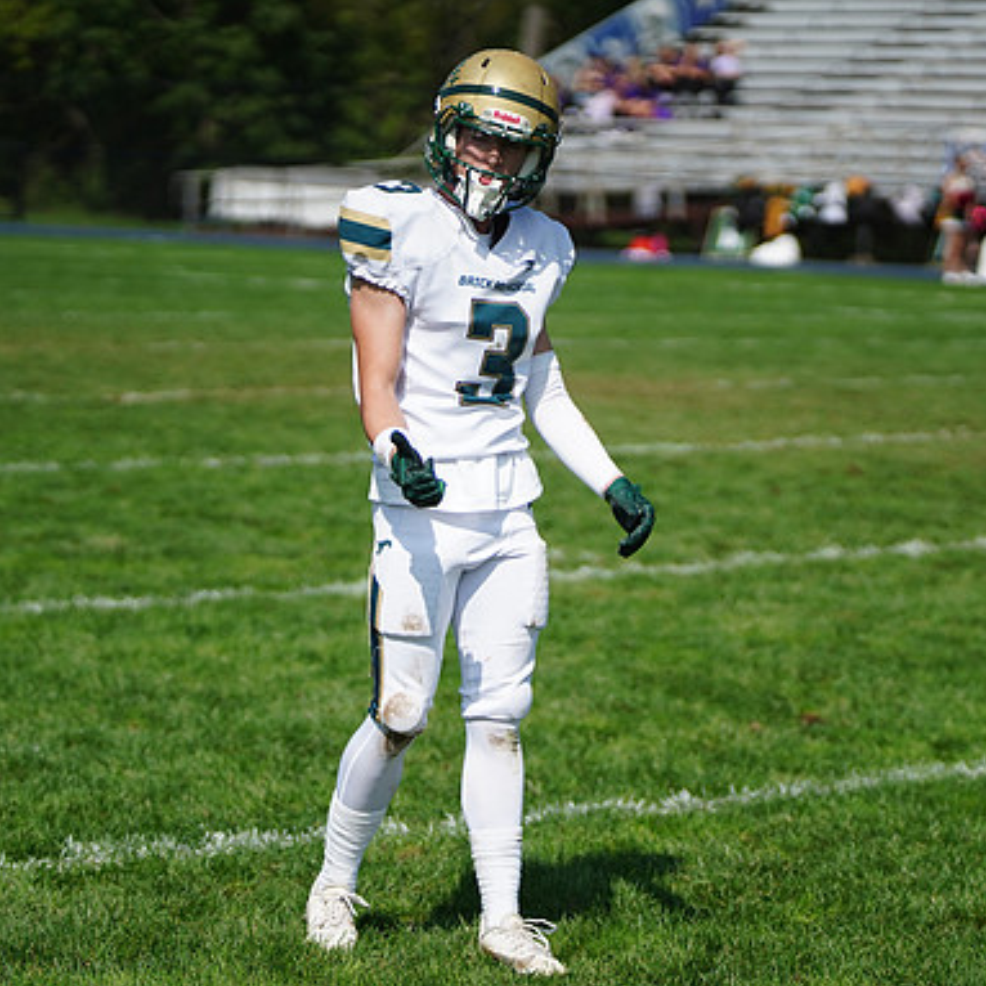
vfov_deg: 9.7
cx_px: 538
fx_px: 5801
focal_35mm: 180
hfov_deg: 9.7
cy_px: 496
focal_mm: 140
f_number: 2.8
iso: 400
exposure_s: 1/8000
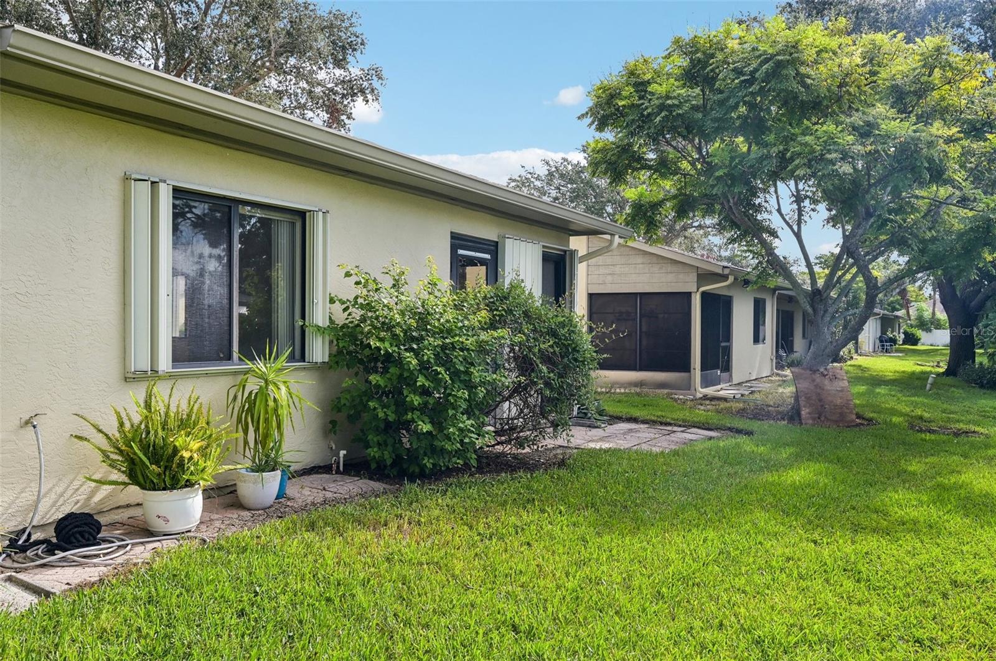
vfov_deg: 50.3
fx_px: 705
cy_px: 330
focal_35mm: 26
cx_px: 498
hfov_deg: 70.5
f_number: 8
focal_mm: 25.5
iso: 400
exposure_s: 1/500
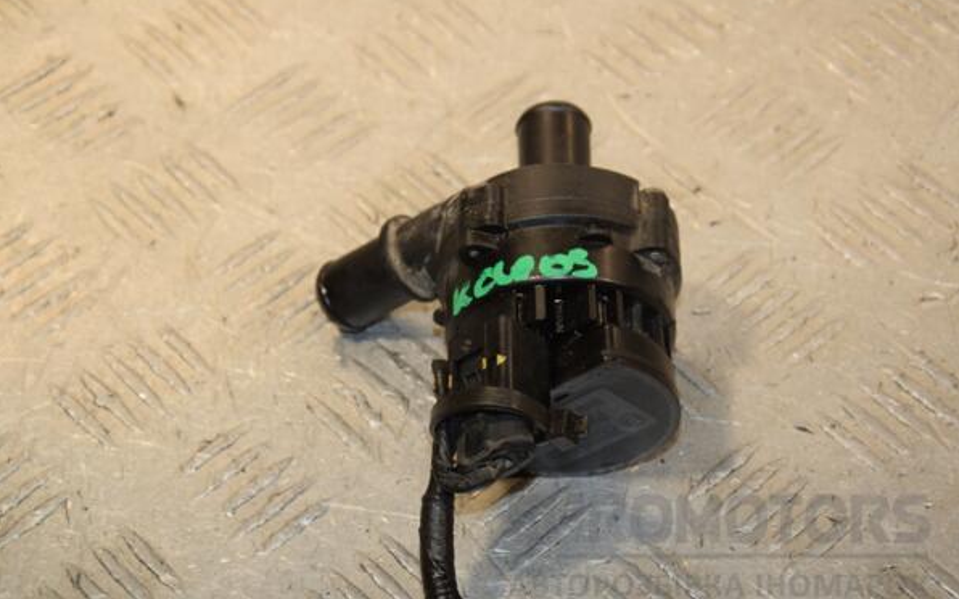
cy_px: 304
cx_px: 478
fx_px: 3018
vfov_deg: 11.3
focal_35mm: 116
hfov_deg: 18.1
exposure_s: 1/200
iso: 800
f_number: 7.1
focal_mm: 75
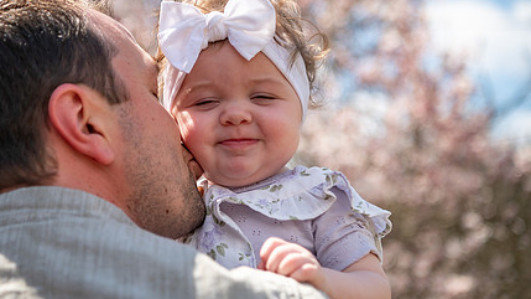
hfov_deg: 30.9
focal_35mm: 68
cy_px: 117
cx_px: 213
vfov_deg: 17.7
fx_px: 957
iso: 400
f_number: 2.8
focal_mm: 48
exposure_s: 1/8000
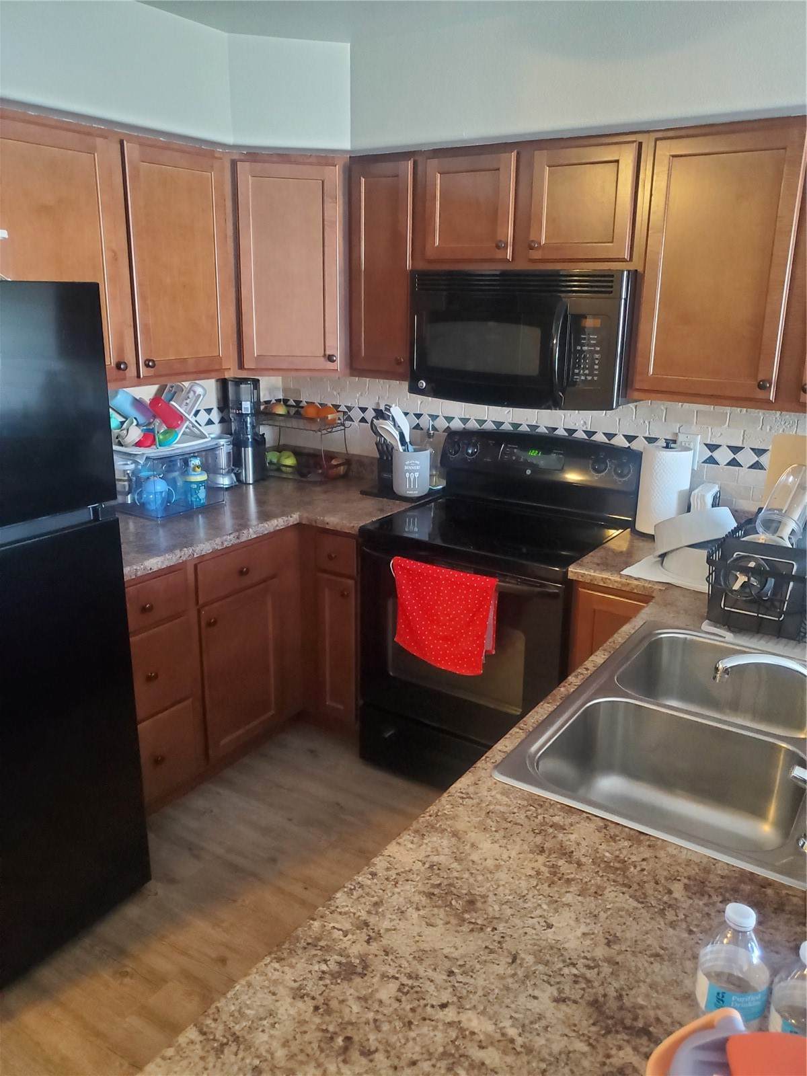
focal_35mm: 26
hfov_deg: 53.1
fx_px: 808
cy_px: 538
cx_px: 404
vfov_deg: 67.3
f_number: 1.5
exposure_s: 1/40
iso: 500
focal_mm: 4.3
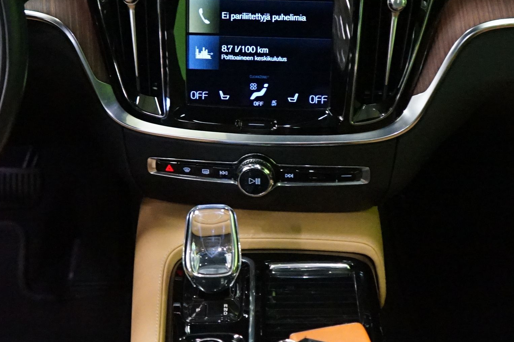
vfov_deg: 18.9
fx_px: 1028
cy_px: 206
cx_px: 248
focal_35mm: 72
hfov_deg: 28.1
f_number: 3.5
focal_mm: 28
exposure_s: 1/50
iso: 6400
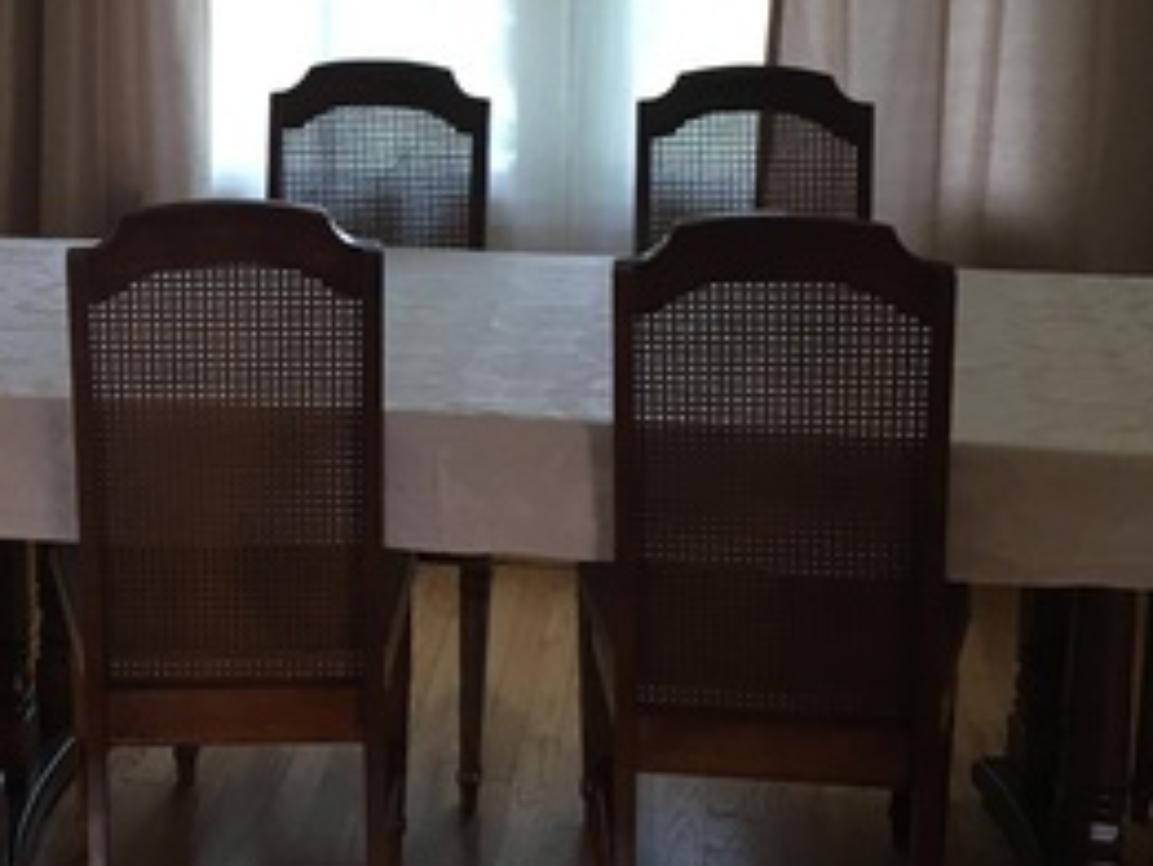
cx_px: 214
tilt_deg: -9.7
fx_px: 2466
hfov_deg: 25.8
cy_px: 159
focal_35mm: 74
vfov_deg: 19.7
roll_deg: -0.2
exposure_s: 1/30
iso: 80
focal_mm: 4.15
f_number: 2.2
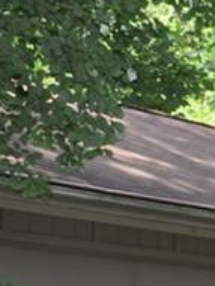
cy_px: 299
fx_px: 1600
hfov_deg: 7.4
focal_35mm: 194
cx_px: 433
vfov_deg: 10.1
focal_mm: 25
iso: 200
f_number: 4
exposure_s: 1/200
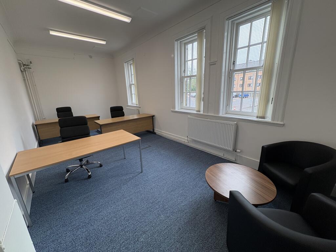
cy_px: 126
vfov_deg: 85.7
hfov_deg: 102.1
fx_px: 136
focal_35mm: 14
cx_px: 168
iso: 64
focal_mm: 2.22
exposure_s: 1/100
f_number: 2.2
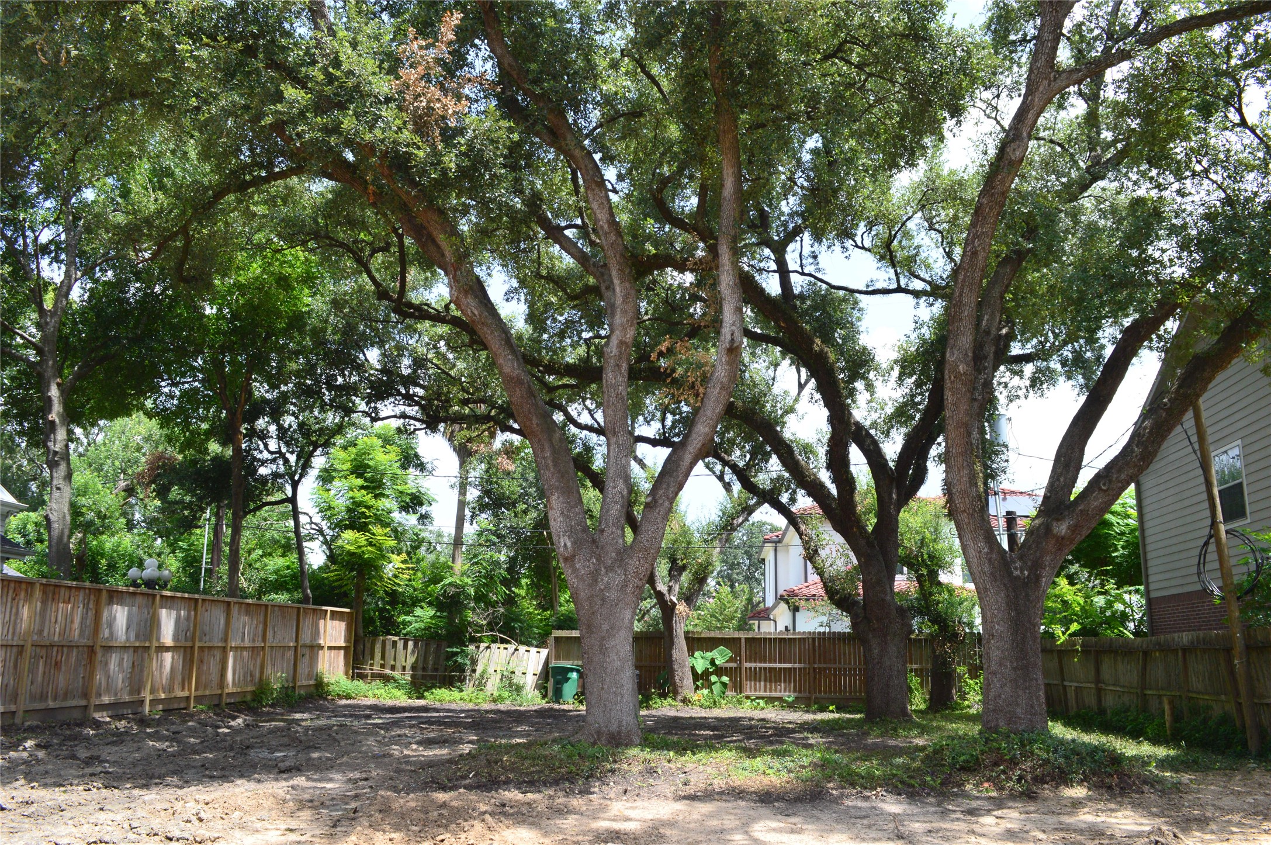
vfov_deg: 47.8
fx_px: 952
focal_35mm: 27
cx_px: 636
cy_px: 422
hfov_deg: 67.4
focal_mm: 18
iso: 400
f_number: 10
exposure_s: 1/320
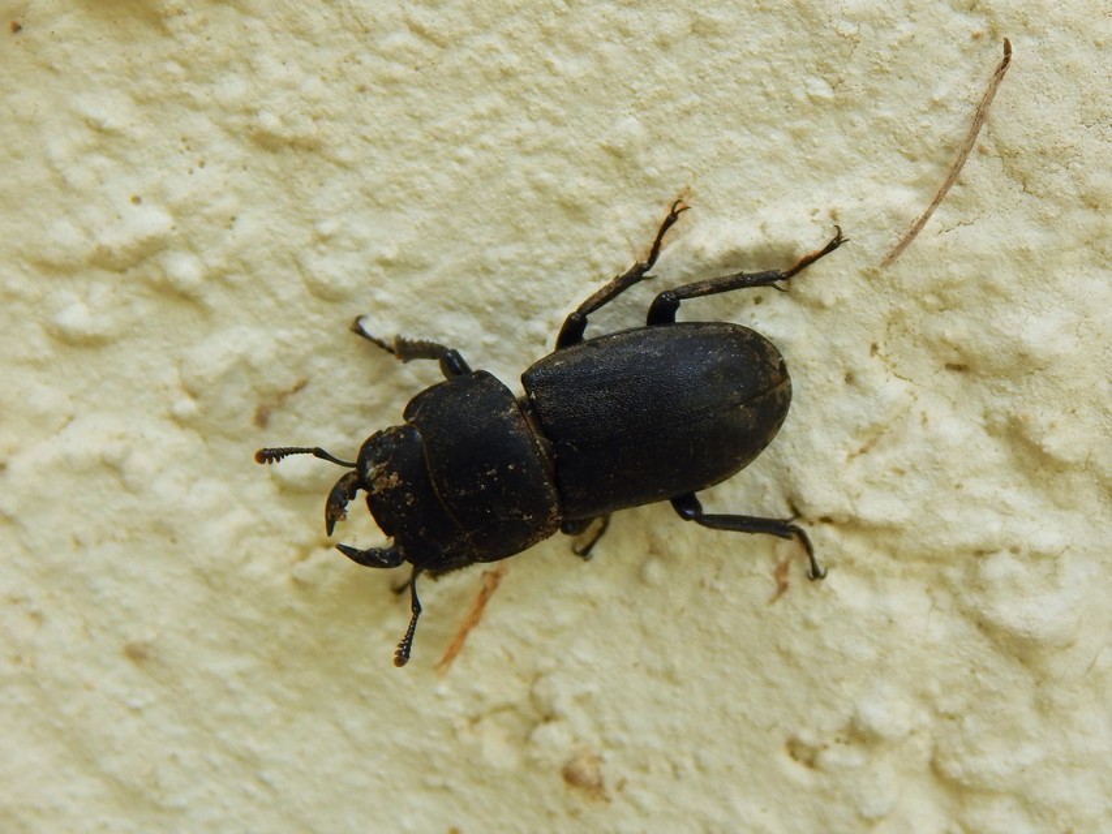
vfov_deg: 17.4
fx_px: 2731
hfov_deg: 23.0
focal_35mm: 85
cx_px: 556
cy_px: 417
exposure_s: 1/200
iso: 125
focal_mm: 15.3
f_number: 4.3
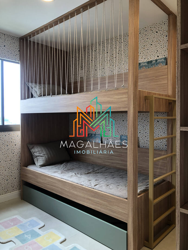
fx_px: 203
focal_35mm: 28
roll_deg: +0.0
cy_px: 125
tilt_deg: -0.5
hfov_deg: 49.7
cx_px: 94
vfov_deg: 63.4
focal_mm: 3.99
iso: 100
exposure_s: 1/120
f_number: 1.8
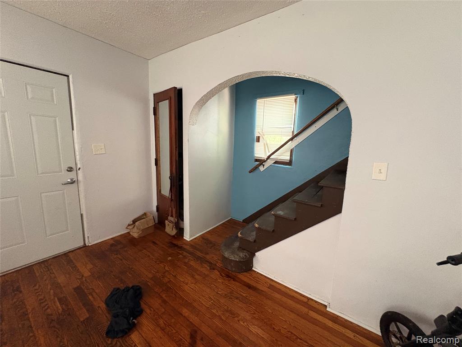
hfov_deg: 102.1
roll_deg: -2.1
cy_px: 174
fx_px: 187
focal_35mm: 14
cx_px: 231
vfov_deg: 85.7
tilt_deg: -7.8
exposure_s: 1/60
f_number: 2.2
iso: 800
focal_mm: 2.22
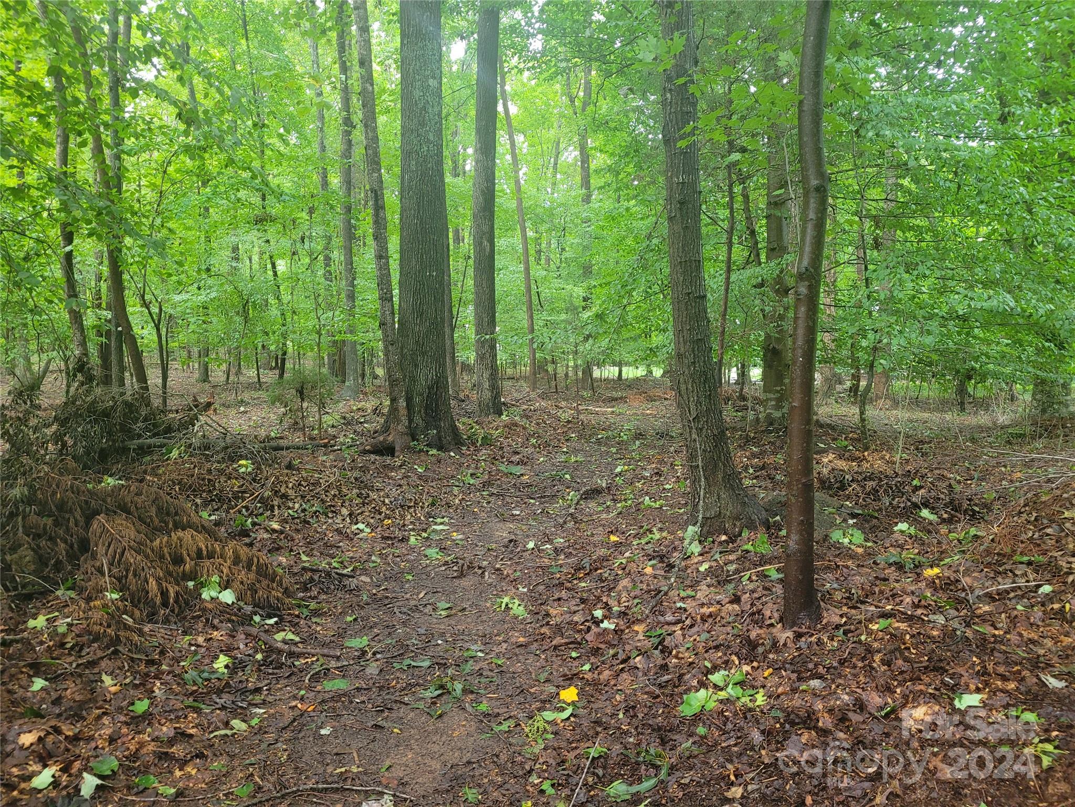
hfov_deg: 67.3
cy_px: 404
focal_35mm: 26
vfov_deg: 53.1
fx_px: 807
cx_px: 538
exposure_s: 1/60
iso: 250
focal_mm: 5.4
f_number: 1.8
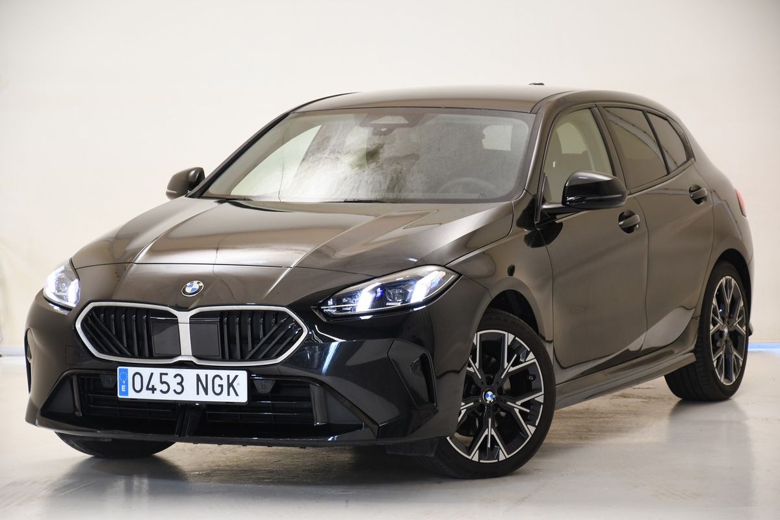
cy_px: 260
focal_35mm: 127
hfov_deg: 16.1
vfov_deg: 10.8
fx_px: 2751
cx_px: 390
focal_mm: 85
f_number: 5.3
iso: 640
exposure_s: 1/25
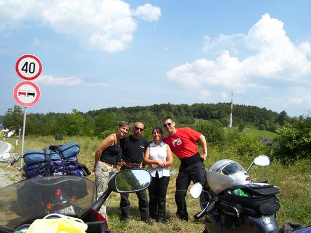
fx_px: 305
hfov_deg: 54.0
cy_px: 116
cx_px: 156
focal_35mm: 34
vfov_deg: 41.8
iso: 80
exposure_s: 1/500
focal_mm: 5.6
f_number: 4.8
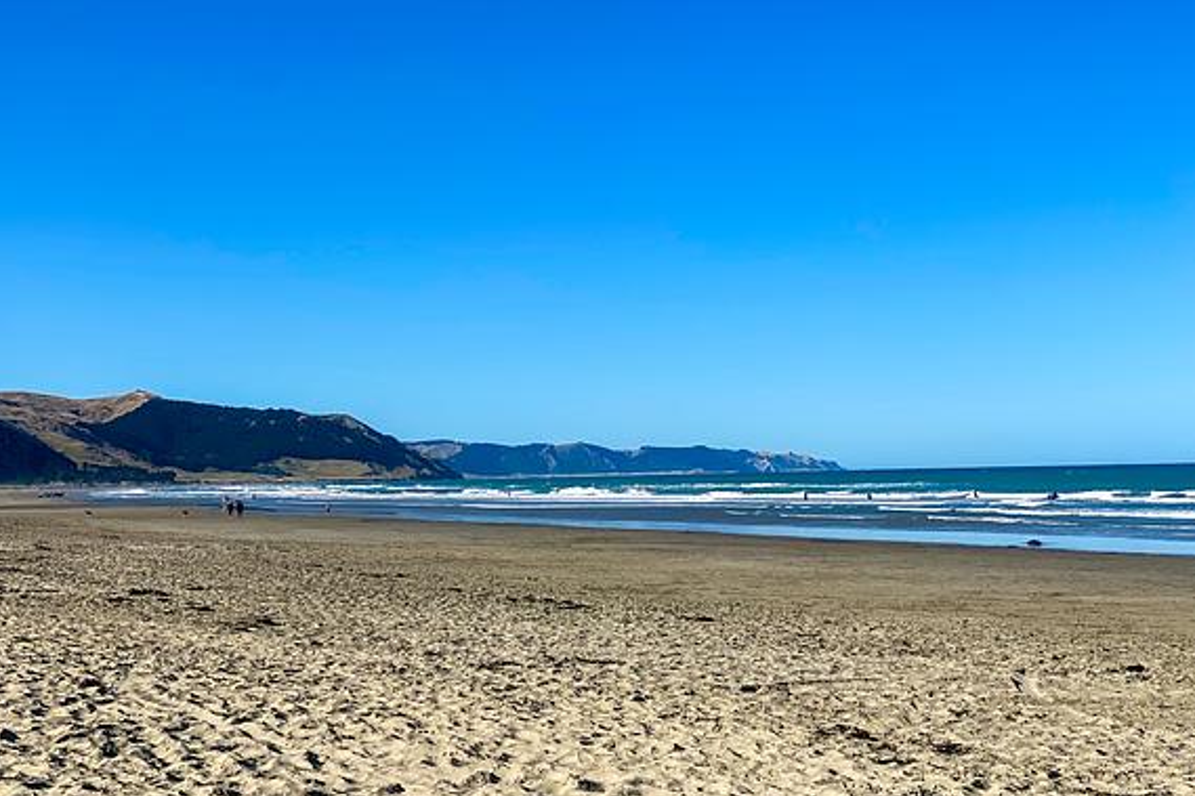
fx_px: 1958
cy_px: 419
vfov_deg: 23.0
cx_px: 601
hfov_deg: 33.9
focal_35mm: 59
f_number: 2
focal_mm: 6
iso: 20
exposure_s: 1/2300
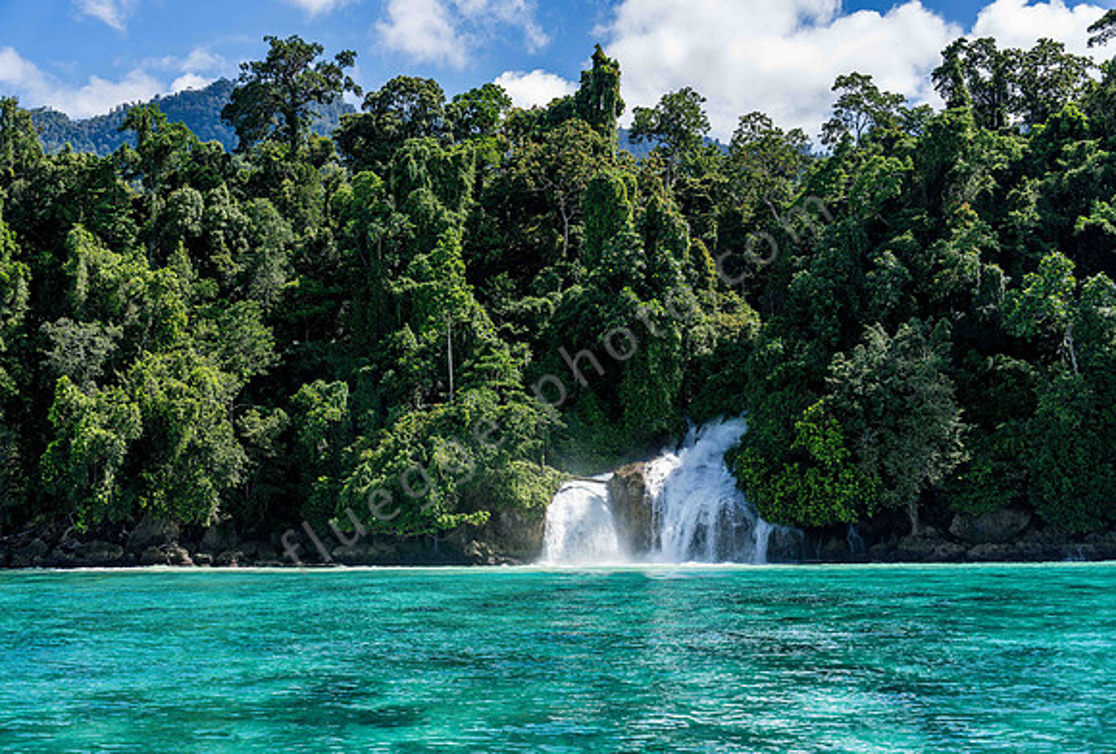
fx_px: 1476
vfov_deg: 28.7
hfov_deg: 41.4
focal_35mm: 47
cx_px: 565
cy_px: 377
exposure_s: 1/2000
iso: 640
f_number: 5
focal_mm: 47
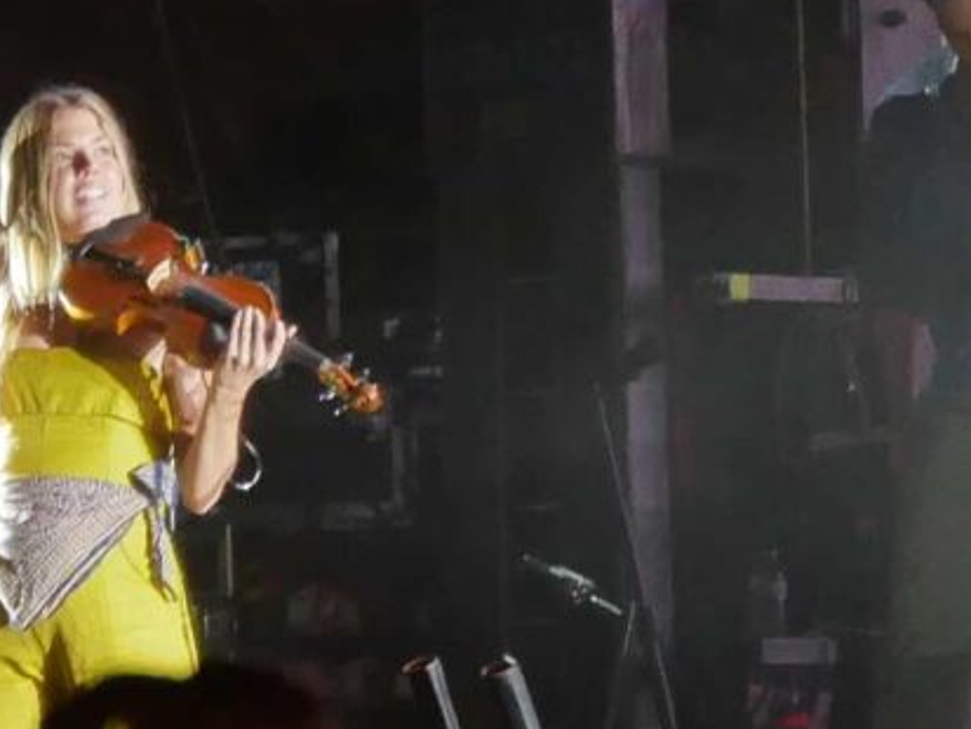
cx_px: 1900
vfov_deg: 2.1
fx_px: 19473
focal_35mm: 694
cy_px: -564
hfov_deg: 2.8
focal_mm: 56
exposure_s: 1/125
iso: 1000
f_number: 5.2
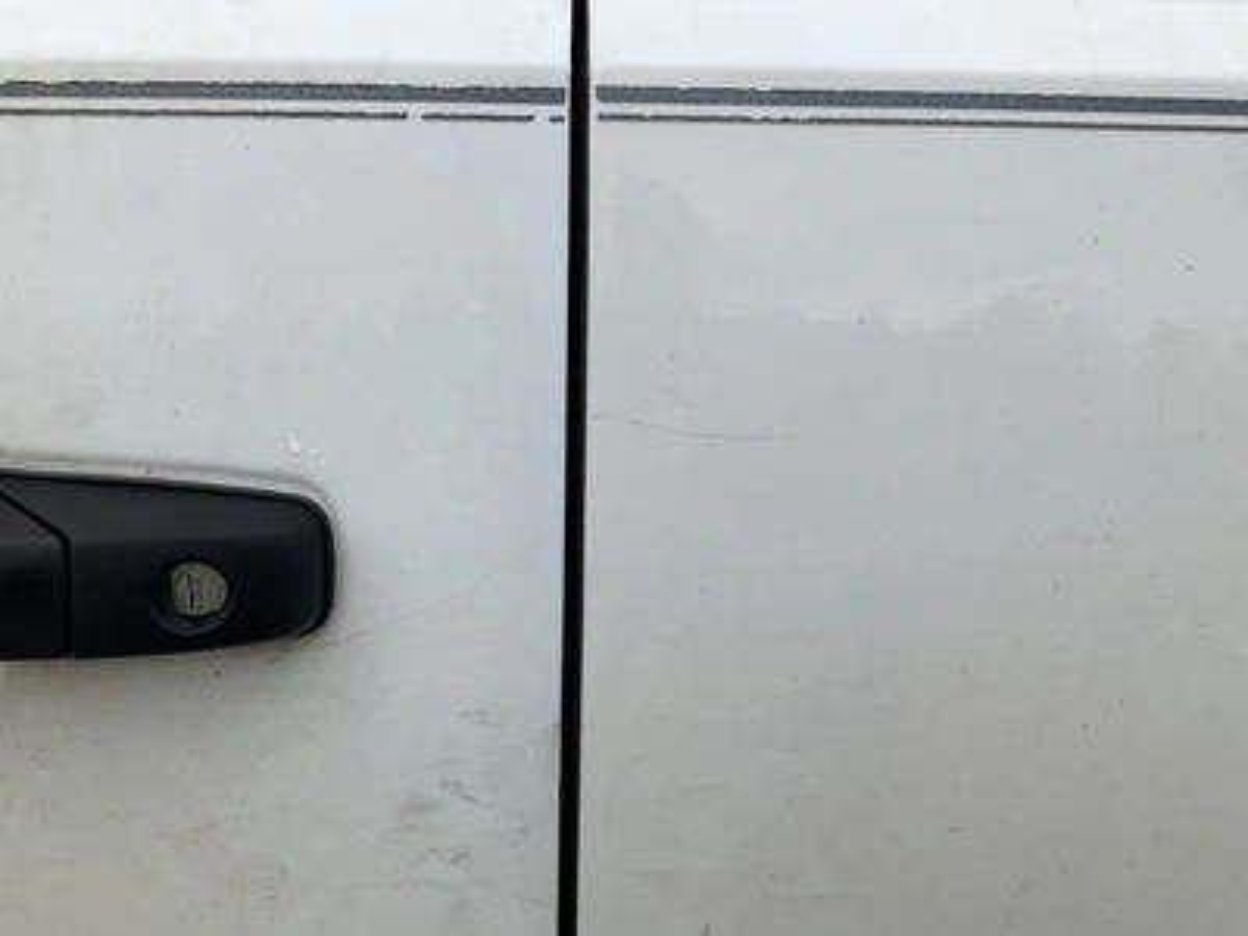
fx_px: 1046
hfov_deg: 61.7
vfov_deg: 48.2
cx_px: 624
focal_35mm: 29
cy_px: 468
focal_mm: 3
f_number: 1.8
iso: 25
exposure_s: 1/962
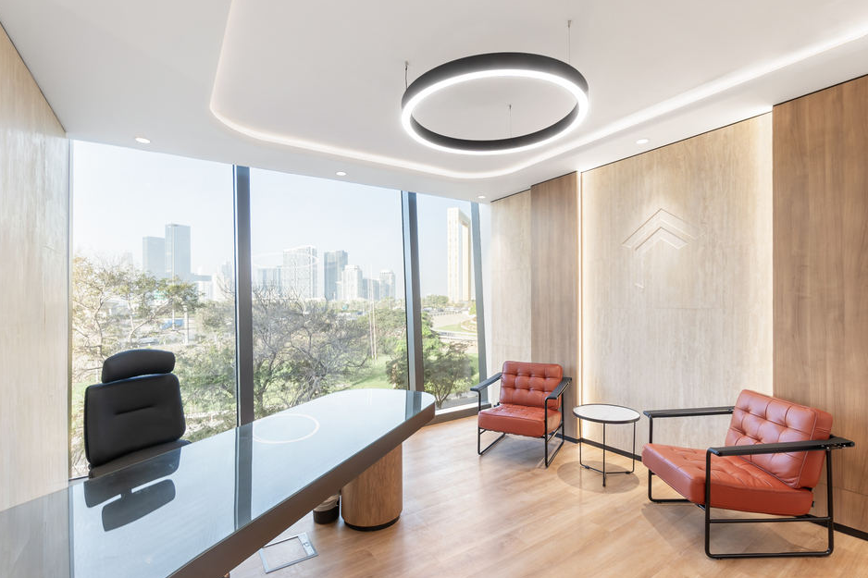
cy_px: 307
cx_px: 450
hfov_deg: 96.7
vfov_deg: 73.7
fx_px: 386
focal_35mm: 16
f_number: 8
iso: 100
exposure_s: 1/2
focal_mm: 10
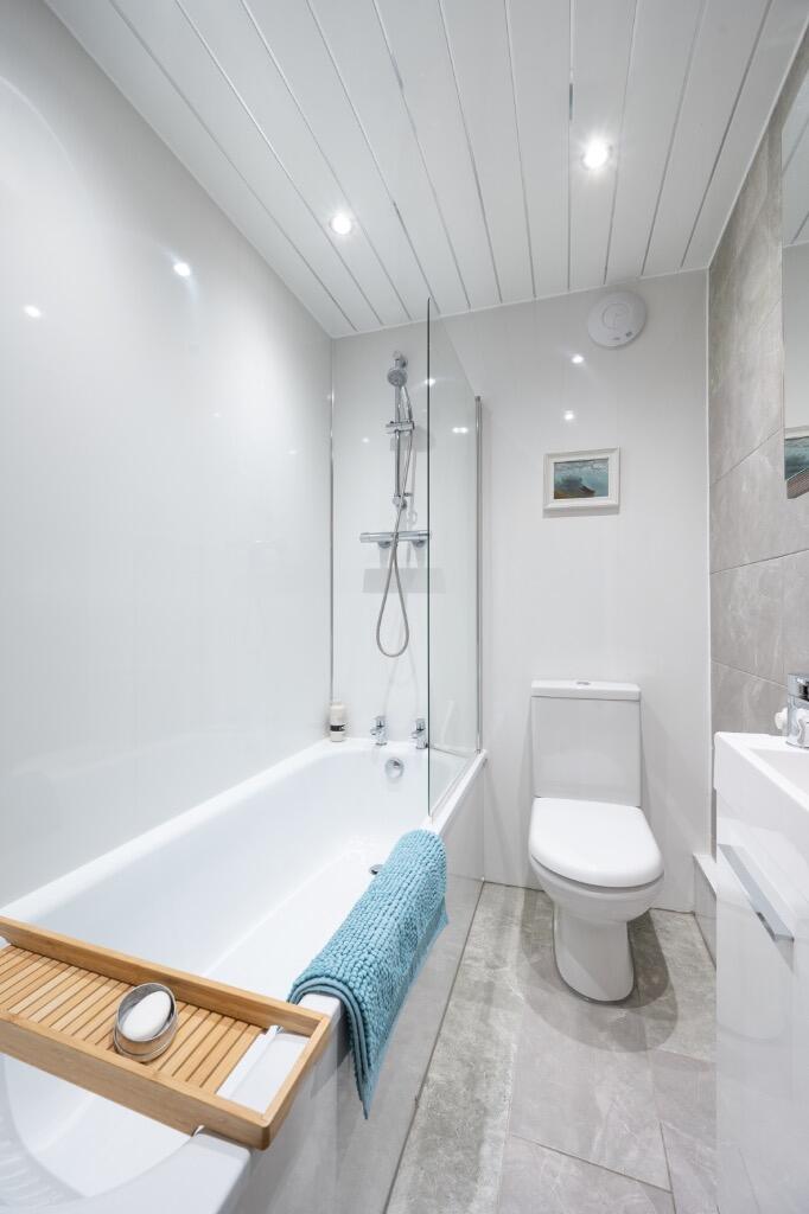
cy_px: 607
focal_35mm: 14
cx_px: 404
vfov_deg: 104.3
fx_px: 472
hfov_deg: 81.2
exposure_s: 1/8
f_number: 8
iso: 320
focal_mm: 14
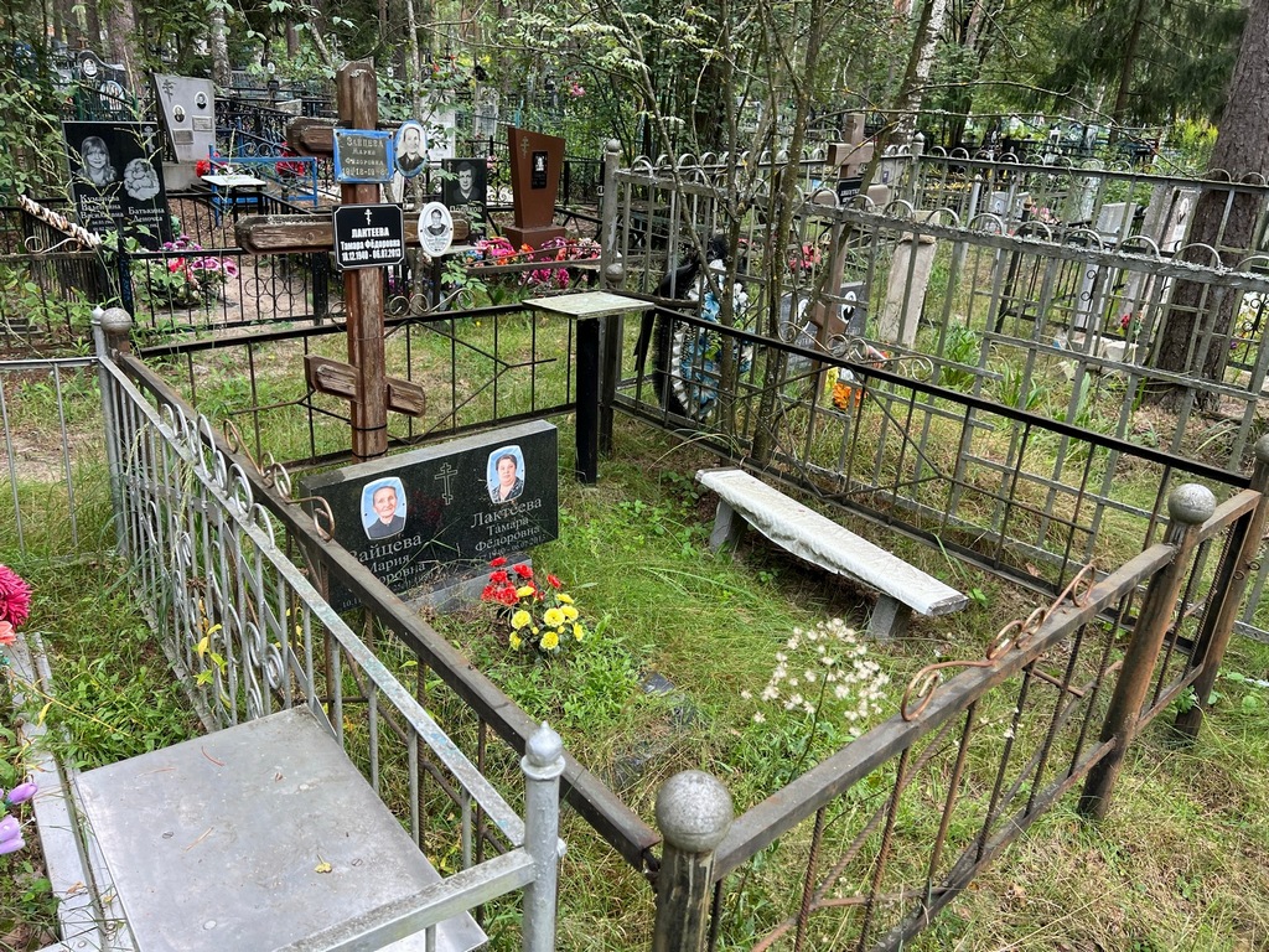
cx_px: 634
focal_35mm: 26
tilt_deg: -25.5
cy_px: 476
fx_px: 953
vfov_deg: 53.1
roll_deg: +2.4
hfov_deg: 67.3
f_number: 1.5
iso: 50
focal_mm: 5.7
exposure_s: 1/316
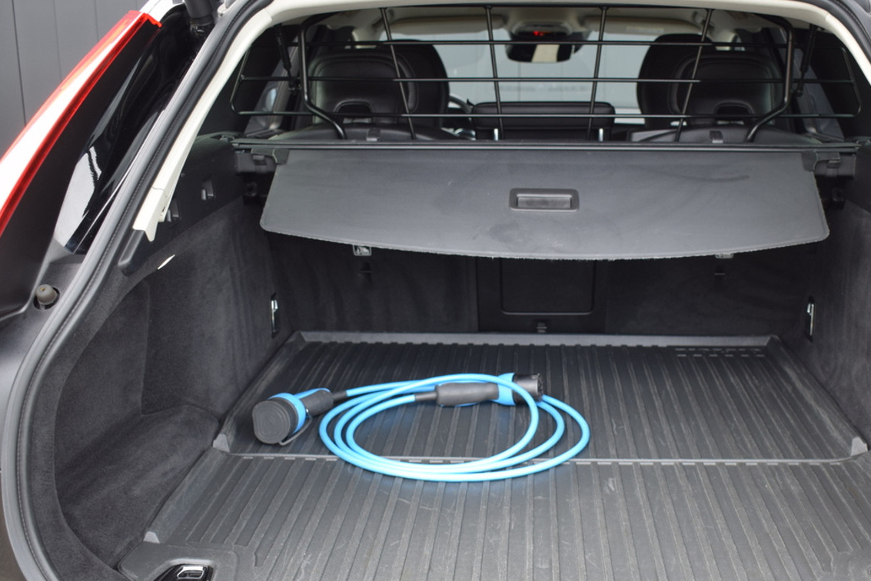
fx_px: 1031
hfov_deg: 45.6
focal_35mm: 43
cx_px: 517
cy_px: 349
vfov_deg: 31.4
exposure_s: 1/60
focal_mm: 23
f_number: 4
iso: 400
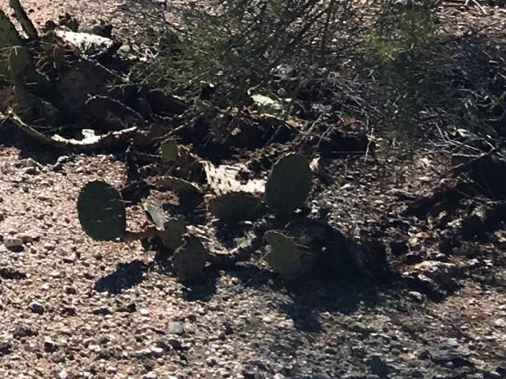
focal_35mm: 148
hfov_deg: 12.8
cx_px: -215
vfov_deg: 9.4
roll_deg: -0.8
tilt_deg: -2.5
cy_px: -389
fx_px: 2163
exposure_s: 1/2331
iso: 25
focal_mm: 4.15
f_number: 2.2
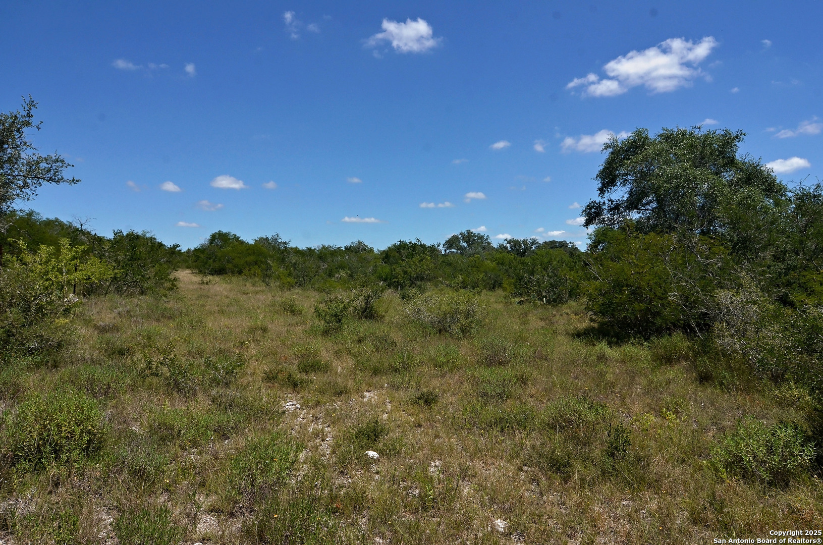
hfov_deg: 70.6
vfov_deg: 50.2
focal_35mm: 26
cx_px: 412
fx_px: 582
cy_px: 272
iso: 250
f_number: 10
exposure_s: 1/1250
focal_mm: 17
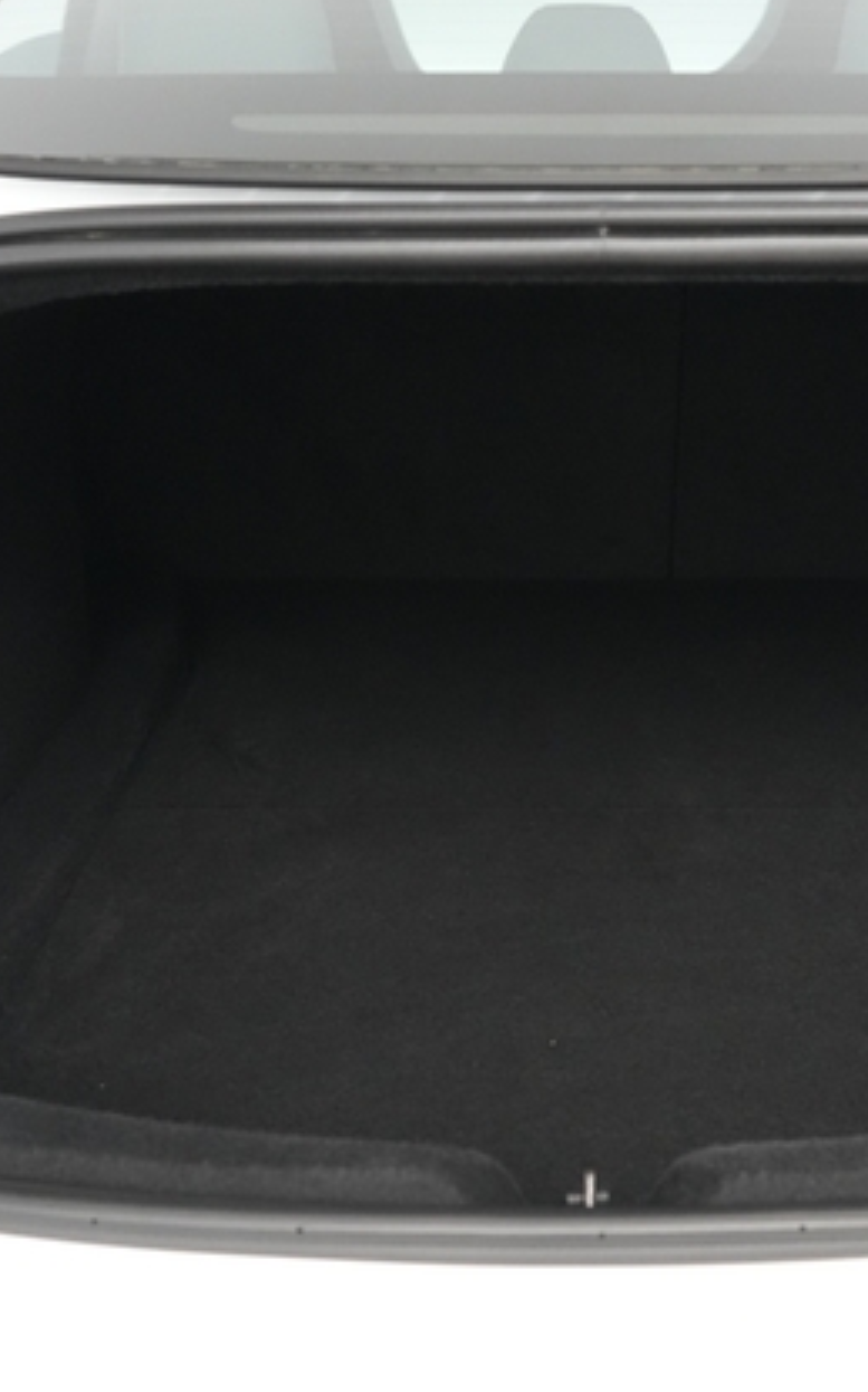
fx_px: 1667
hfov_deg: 28.9
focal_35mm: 44
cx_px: 593
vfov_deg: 45.3
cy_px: 694
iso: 6400
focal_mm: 28
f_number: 2.8
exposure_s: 1/160
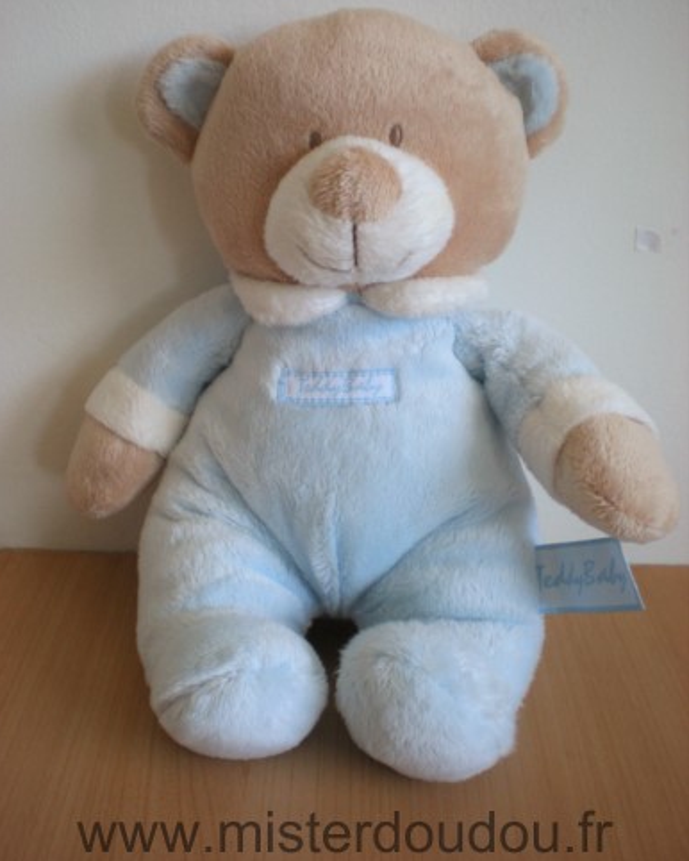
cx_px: 343
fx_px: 1019
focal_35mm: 40
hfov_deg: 37.4
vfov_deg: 45.8
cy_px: 404
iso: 137
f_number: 3.1
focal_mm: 6.3
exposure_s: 1/57.5
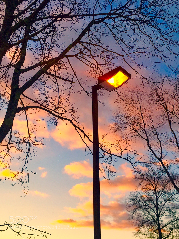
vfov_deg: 61.7
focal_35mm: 29
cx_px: 90
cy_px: 120
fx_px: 200
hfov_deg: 48.2
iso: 32
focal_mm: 4.15
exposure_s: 1/416
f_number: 2.2
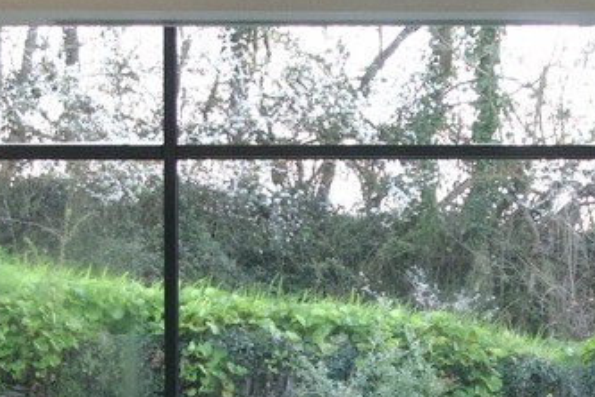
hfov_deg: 9.1
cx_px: 393
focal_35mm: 225
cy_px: 552
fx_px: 3718
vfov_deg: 6.1
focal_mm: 25
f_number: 4
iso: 500
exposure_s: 1/160
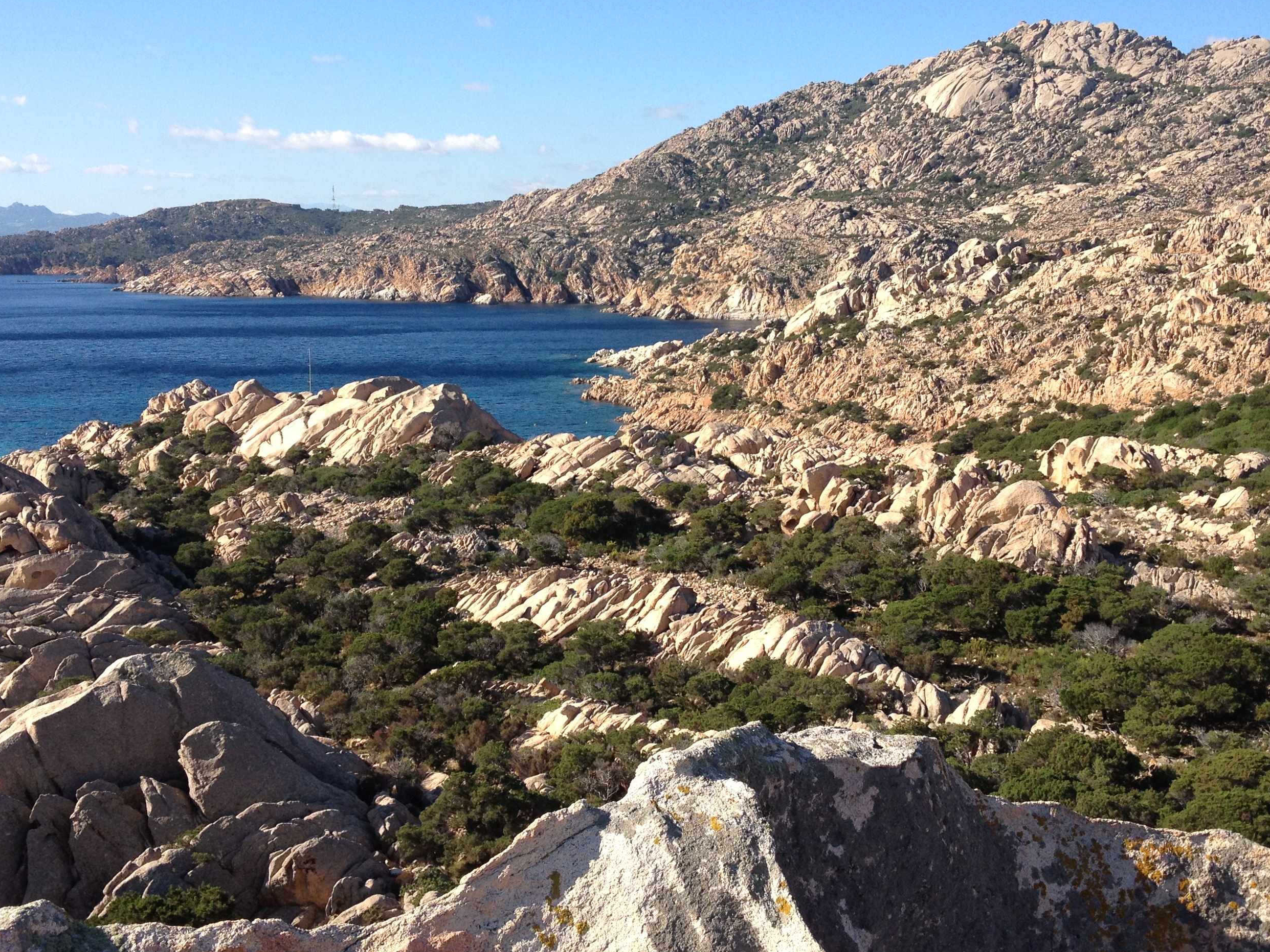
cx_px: 619
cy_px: 374
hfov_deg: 41.2
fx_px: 1688
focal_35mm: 46
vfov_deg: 31.4
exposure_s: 1/1227
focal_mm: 4.28
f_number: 2.4
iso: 64
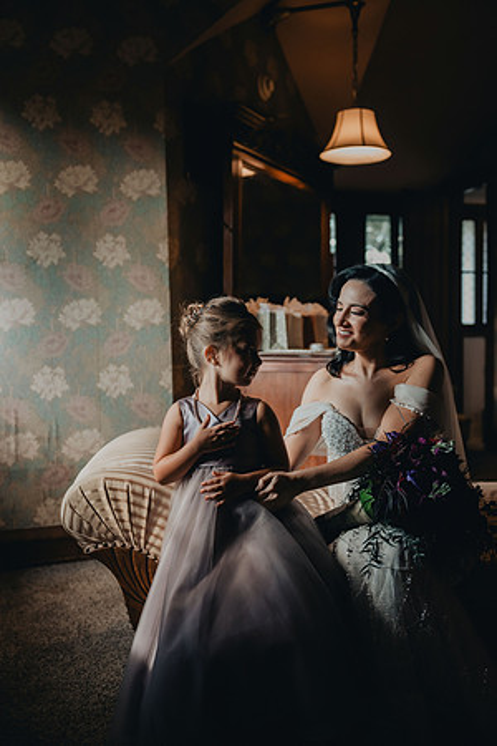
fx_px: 725
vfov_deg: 54.4
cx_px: 248
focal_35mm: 35
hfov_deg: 37.9
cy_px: 373
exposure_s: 1/250
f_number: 2.8
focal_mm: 35
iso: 1250
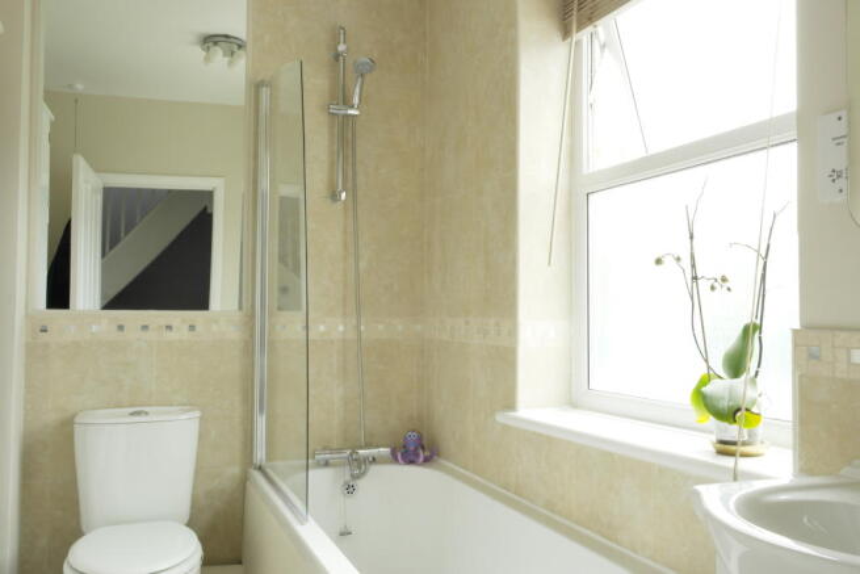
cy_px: 287
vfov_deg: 43.6
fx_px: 717
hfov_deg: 61.9
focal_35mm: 30
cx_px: 430
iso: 200
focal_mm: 20
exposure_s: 1/2
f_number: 20
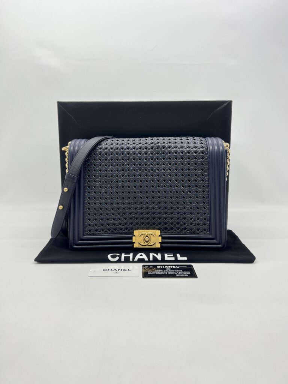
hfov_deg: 53.1
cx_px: 144
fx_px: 288
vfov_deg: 67.3
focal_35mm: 26
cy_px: 192
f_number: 1.5
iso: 40
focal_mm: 5.7
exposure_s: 1/100
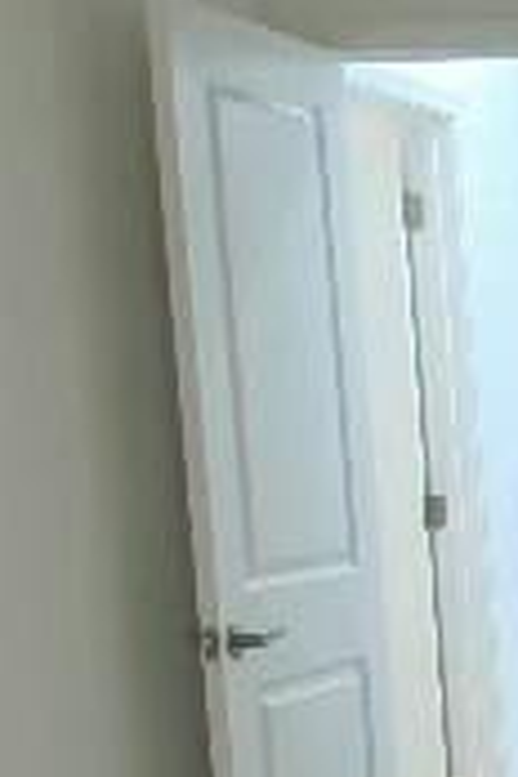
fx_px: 2374
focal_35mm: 110
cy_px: 817
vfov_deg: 18.0
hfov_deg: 10.6
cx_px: 1250
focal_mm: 6.5
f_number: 1.4
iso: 320
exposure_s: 1/120
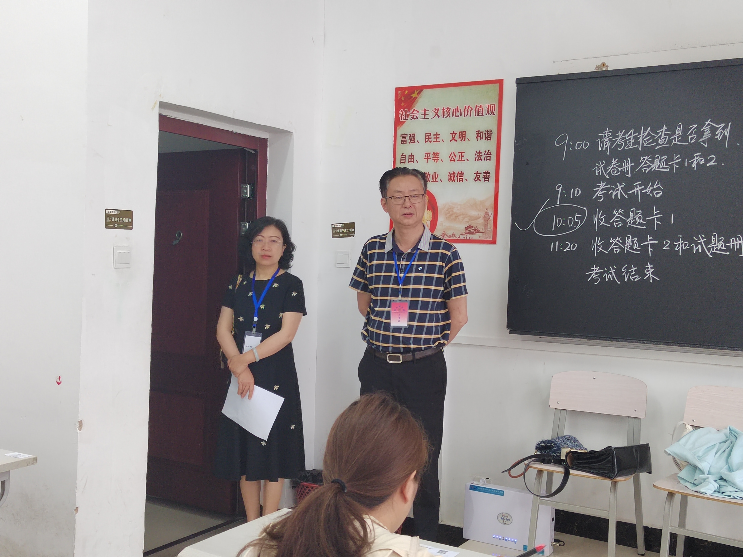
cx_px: 372
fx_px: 837
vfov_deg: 36.8
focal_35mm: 39
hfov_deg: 47.9
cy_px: 278
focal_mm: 5.52
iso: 1744
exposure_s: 1/100
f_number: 1.9
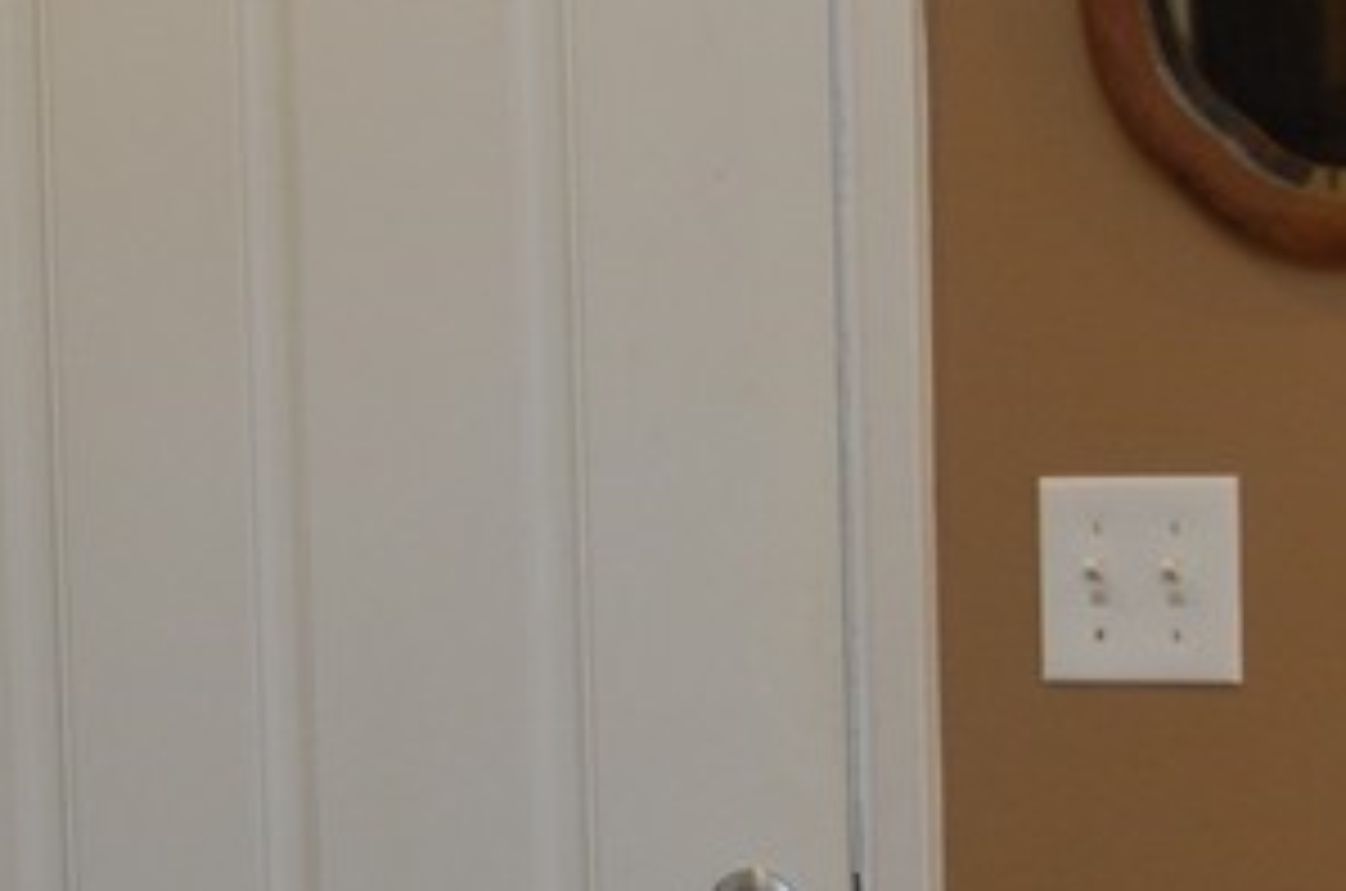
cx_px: 380
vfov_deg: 9.6
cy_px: 590
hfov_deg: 14.4
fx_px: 5298
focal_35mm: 142
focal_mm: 26
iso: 400
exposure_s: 1/60
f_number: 4
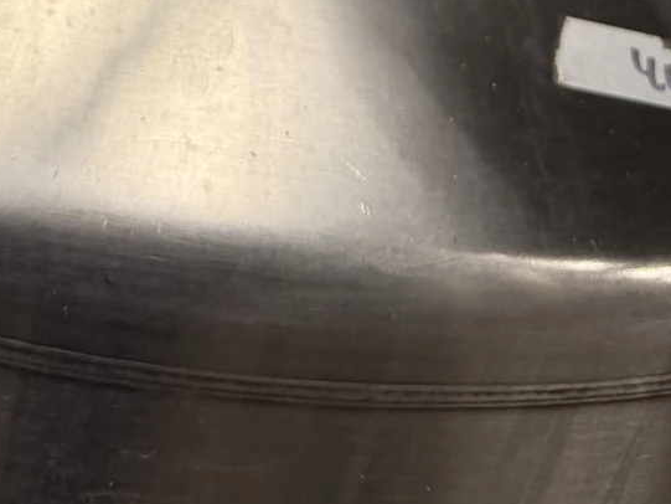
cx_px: 170
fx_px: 1377
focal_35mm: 71
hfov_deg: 27.0
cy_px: -461
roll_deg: -10.3
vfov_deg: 16.5
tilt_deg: -21.5
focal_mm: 6.76
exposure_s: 1/120
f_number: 1.78
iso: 200
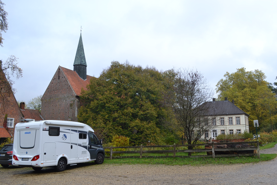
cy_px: 92
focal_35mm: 30
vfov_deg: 43.6
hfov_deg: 61.9
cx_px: 138
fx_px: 231
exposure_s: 1/125
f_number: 5.6
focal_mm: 20
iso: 100
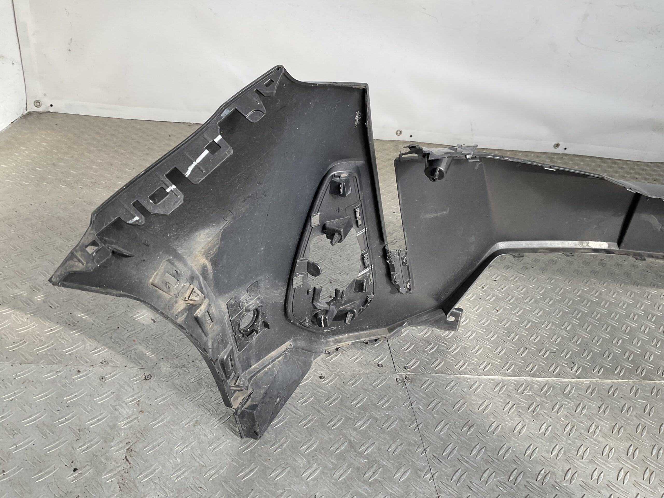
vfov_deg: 48.2
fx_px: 556
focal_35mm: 29
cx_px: 332
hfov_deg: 61.7
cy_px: 249
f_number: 1.8
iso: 16
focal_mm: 3
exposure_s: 1/274
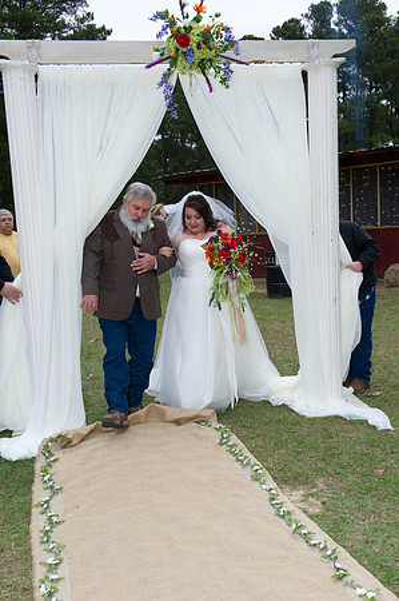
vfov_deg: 50.7
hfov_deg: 35.0
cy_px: 300
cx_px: 200
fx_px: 633
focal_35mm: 38
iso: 800
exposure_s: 1/160
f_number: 8
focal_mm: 38
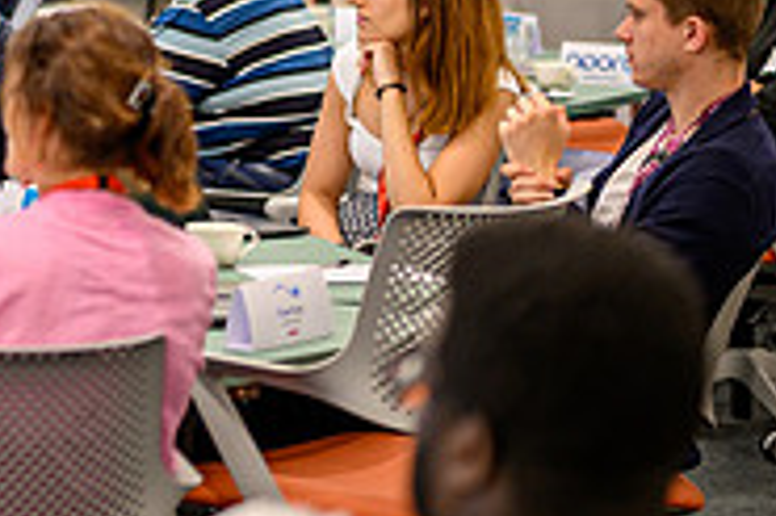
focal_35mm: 171
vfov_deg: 7.9
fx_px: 3683
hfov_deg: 11.5
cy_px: -213
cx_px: -417
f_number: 1.2
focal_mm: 50
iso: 180
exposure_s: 1/200
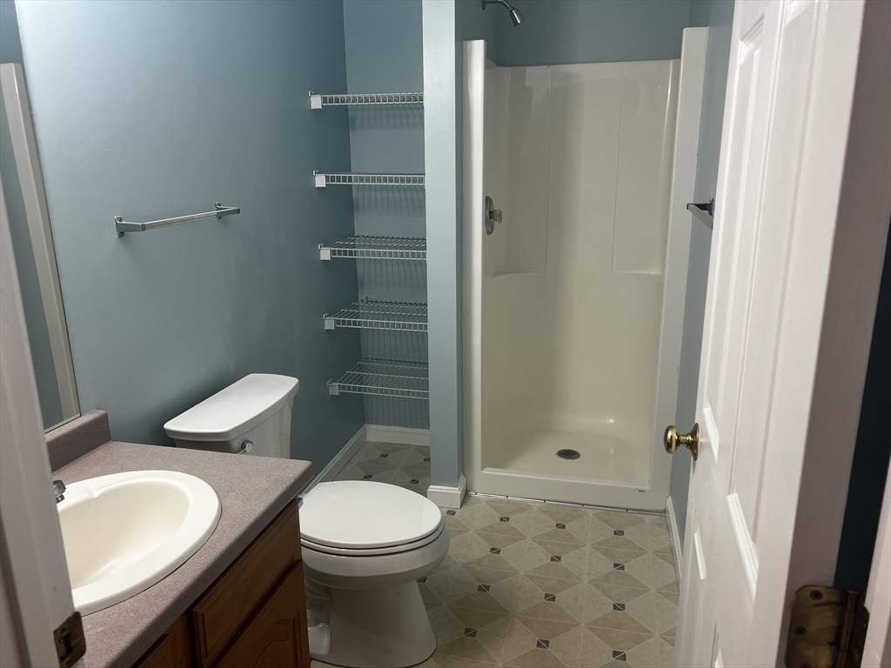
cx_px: 446
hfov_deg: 67.3
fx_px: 669
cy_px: 334
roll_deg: +0.6
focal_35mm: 26
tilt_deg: -14.7
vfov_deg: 53.1
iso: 64
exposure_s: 1/120
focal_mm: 5.7
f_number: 1.5
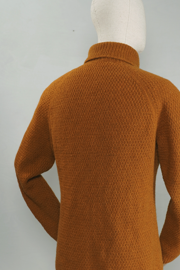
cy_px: 136
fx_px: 510
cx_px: 107
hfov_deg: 20.0
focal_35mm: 68
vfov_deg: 29.7
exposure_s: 1/20
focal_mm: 32
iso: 200
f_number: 4.5
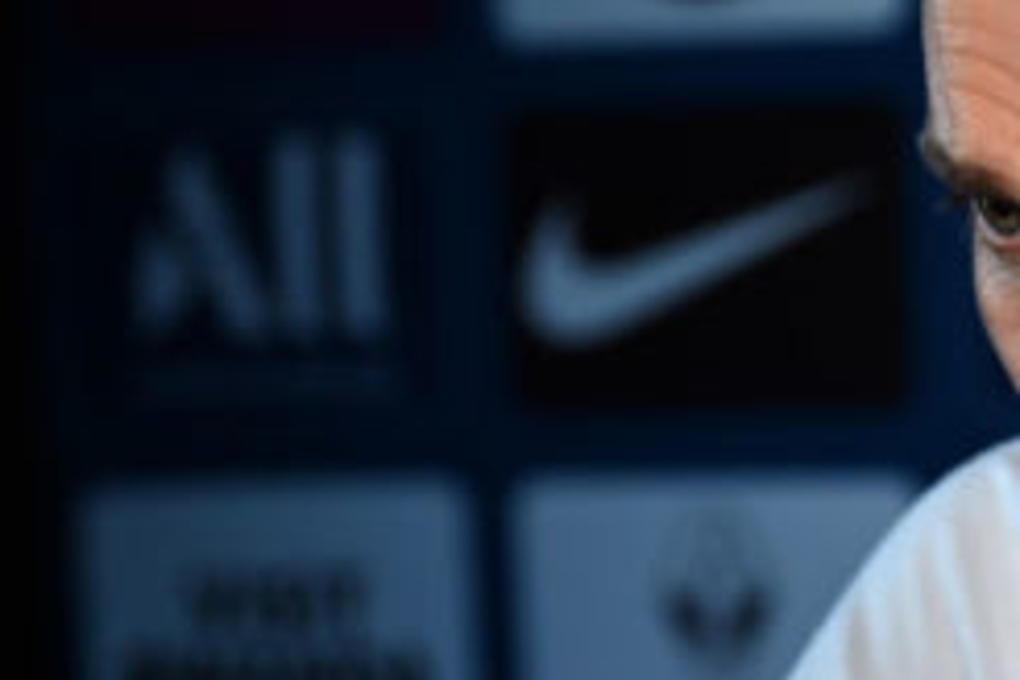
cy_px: 392
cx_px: 1484
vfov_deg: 3.1
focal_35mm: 437
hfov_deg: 4.7
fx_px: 12381
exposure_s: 1/320
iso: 800
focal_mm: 140
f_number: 4
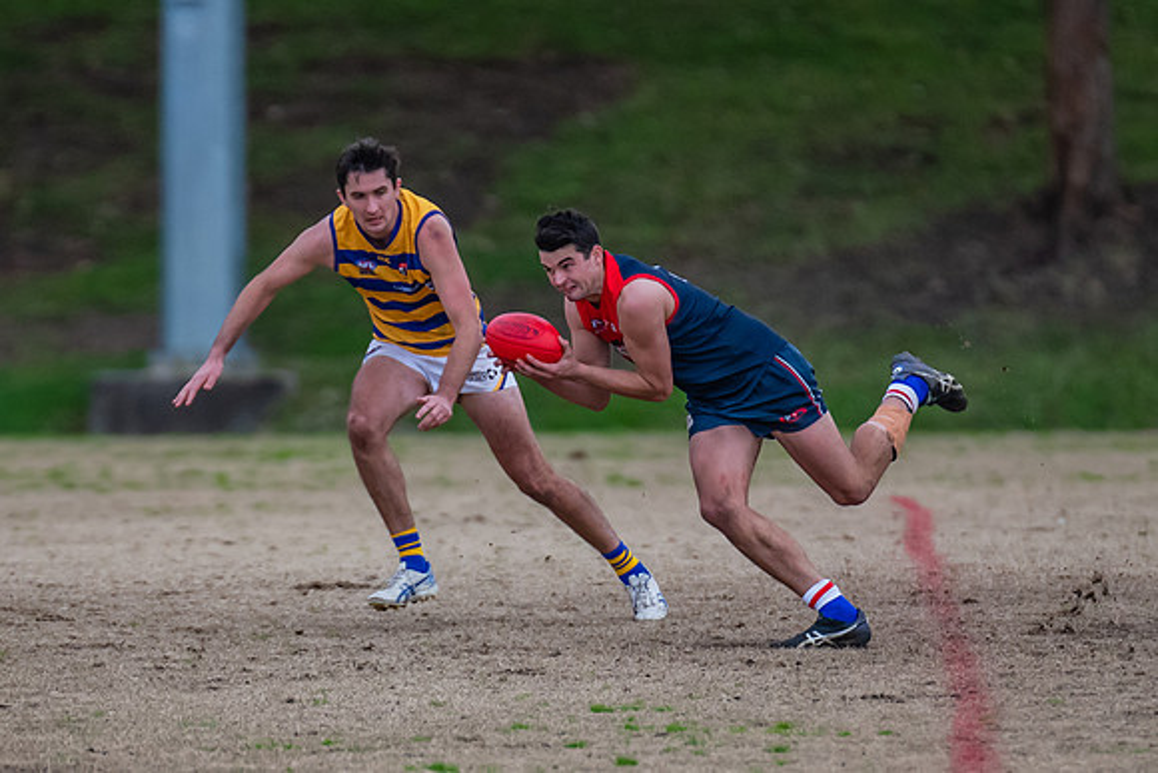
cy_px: 597
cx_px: 450
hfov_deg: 2.7
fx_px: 24256
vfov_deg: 1.8
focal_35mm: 754
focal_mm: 300
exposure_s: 1/2000
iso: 1100
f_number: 2.8
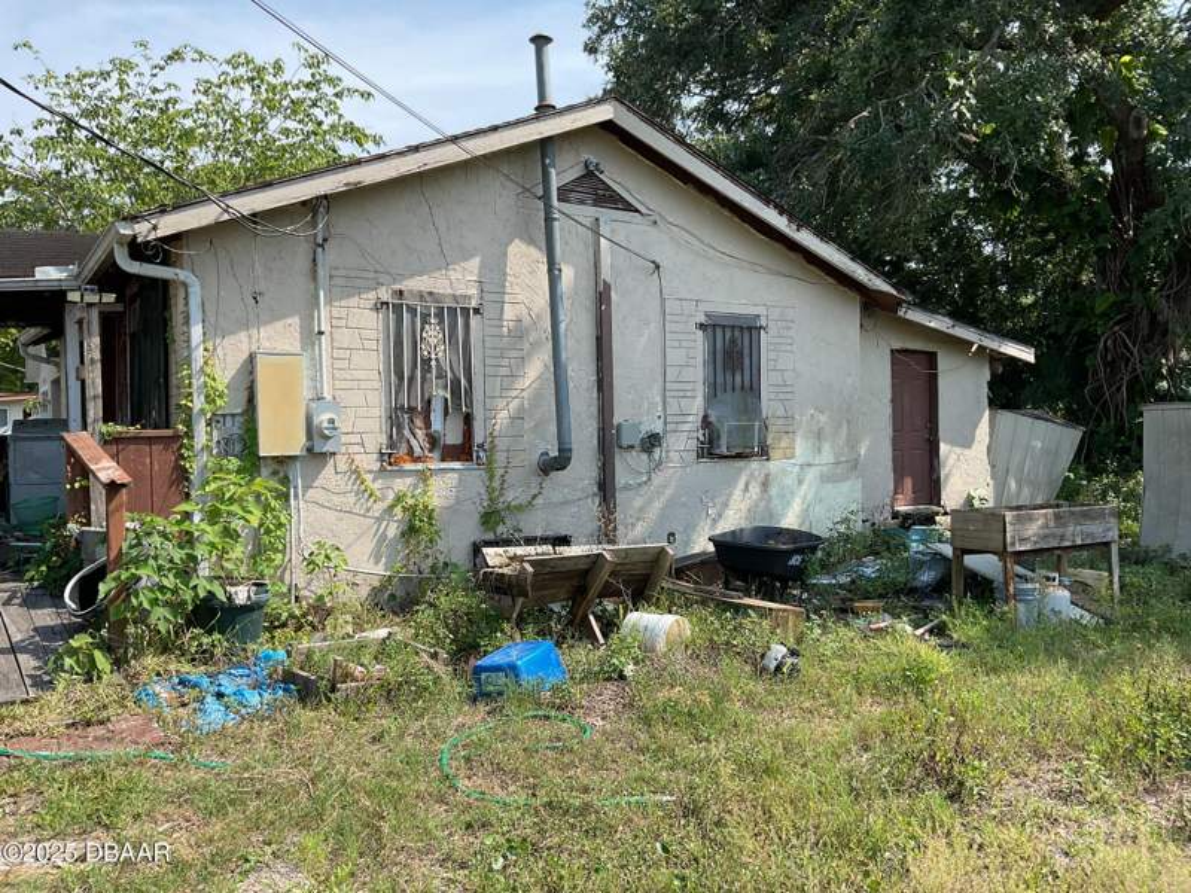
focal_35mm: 29
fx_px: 998
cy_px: 446
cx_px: 596
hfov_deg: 61.7
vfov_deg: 48.2
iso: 16
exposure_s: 1/883
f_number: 1.8
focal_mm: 3
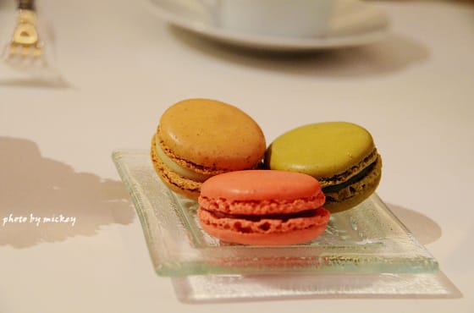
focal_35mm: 98
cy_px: 156
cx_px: 237
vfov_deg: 13.9
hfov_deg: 21.0
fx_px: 1280
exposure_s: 1/160
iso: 3200
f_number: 5
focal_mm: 65
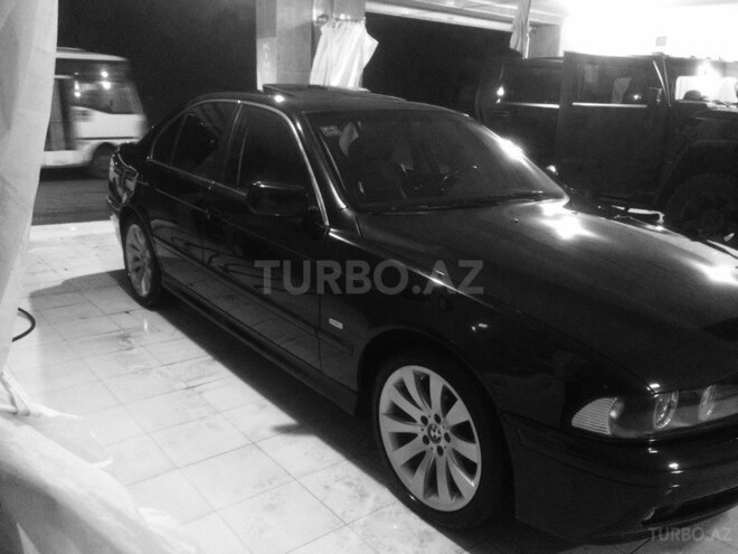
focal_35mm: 29
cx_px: 369
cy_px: 277
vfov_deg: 48.2
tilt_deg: -19.3
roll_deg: -1.9
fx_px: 618
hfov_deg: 61.7
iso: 250
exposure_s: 1/20
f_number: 2.2
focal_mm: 4.15
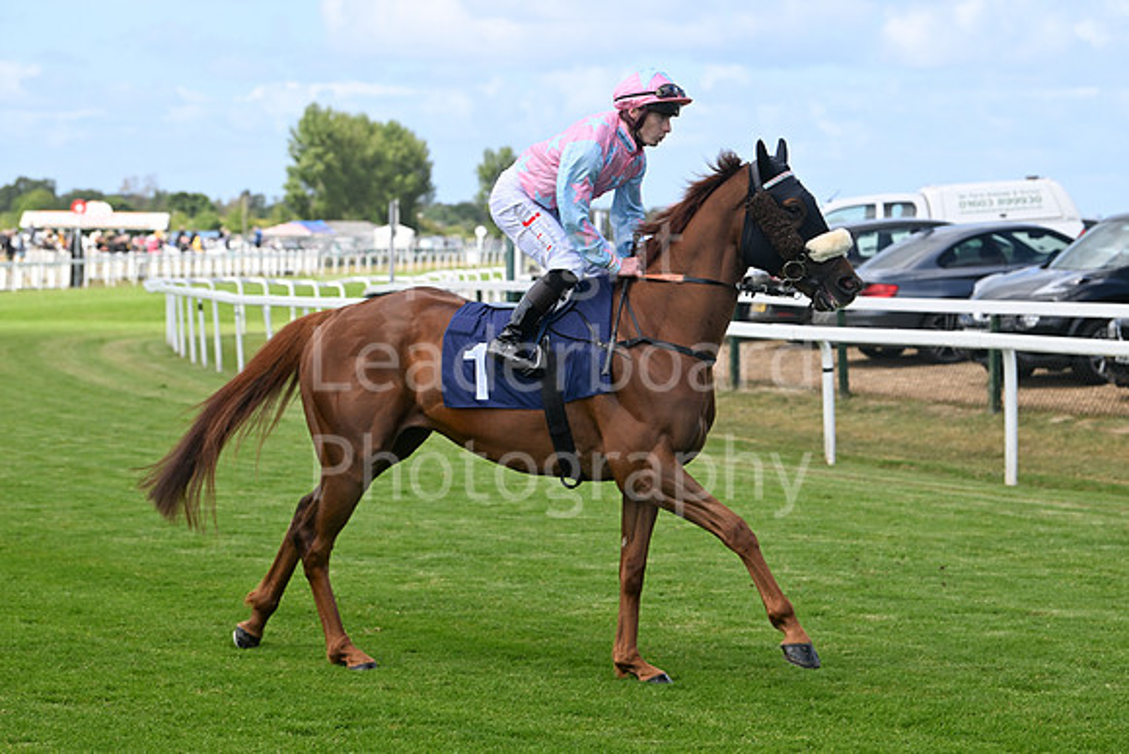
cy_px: 377
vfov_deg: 13.4
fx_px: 3199
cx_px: 564
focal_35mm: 102
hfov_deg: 20.0
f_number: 5.6
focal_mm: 102
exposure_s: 1/1250
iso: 400
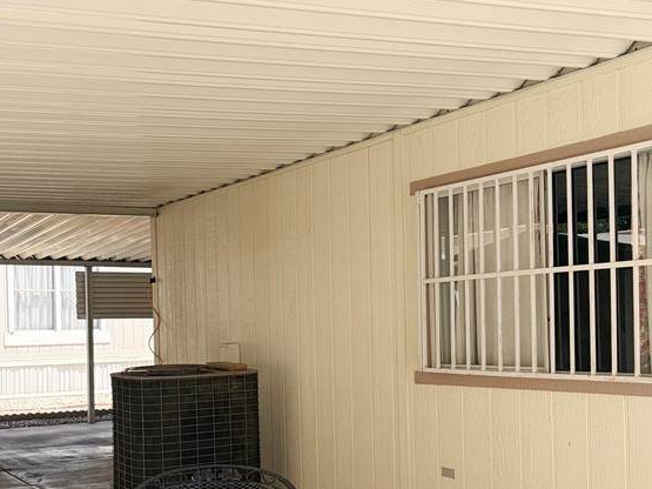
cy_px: 327
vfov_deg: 30.0
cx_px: 238
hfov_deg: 39.4
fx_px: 904
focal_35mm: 48
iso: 50
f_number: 1.6
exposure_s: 1/1155
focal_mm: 5.96
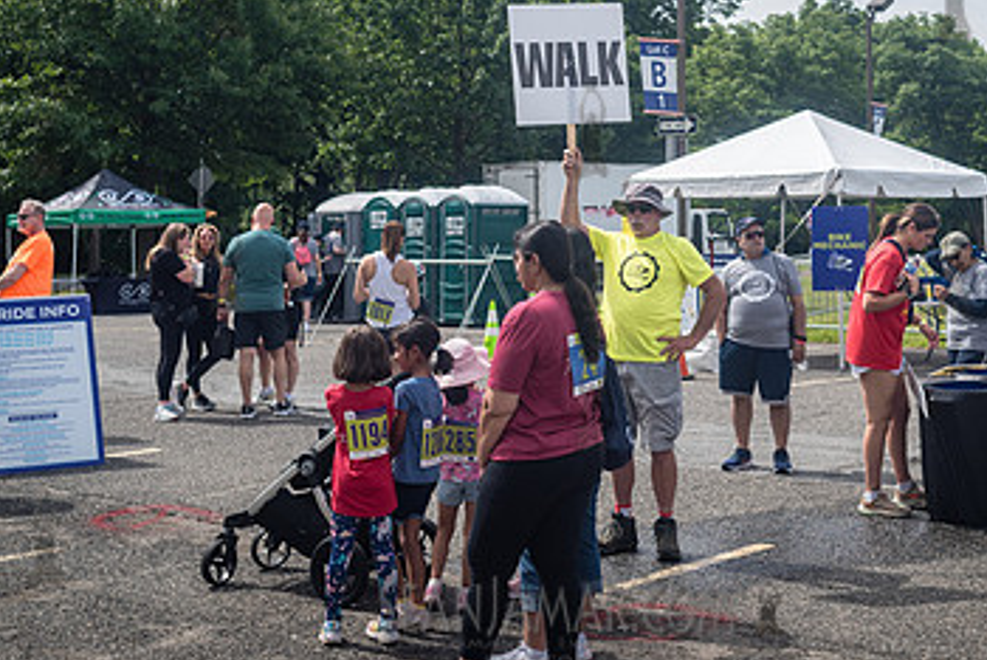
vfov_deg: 23.1
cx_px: 589
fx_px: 1591
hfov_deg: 34.3
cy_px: 128
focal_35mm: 58
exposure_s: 1/2000
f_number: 4
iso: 200
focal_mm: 35
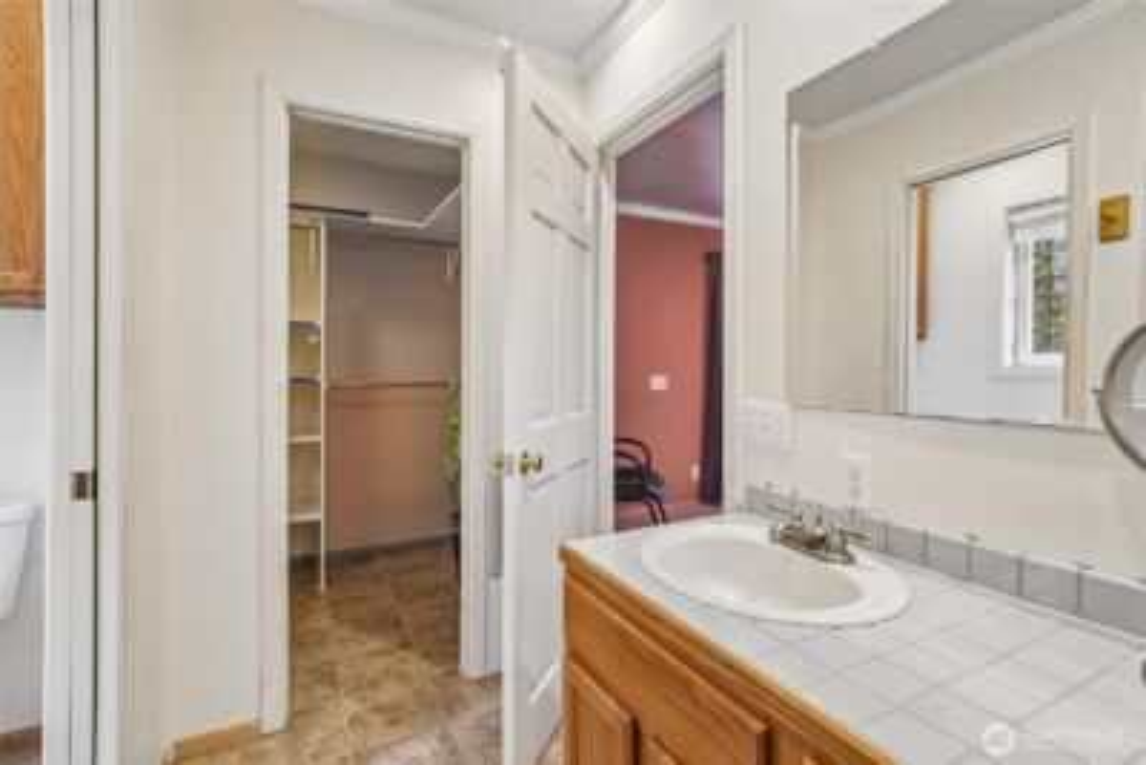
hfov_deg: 96.7
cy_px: 382
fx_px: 509
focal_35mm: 16
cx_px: 573
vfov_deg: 73.8
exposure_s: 1/25
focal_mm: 16
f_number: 8
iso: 1600
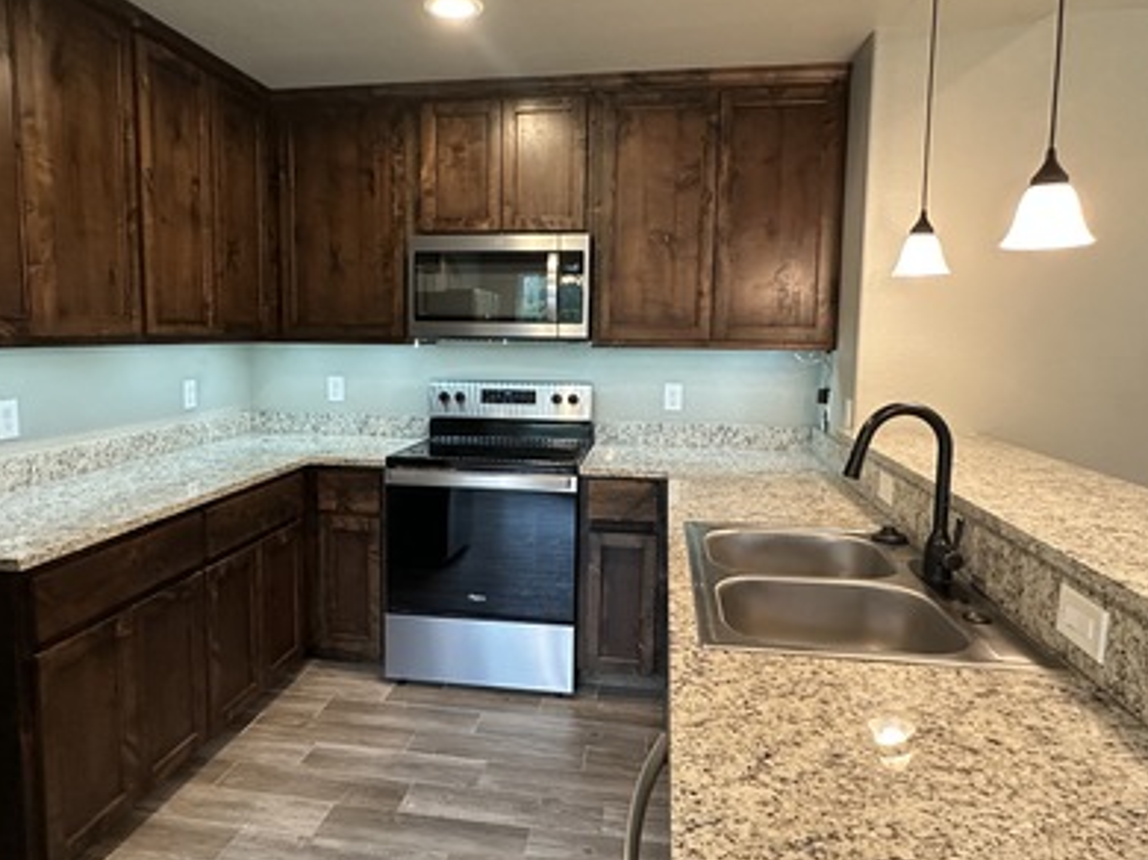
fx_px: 762
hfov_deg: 73.9
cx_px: 533
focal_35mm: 23
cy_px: 403
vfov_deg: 58.8
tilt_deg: -5.5
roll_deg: -0.1
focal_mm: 2.22
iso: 320
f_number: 2.2
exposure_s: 1/60
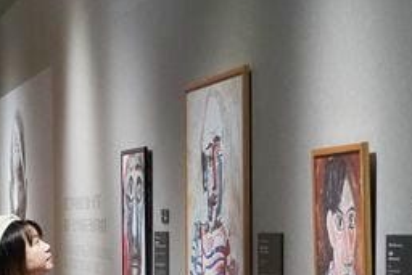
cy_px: 281
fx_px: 1718
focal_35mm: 150
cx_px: -246
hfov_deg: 12.8
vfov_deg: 9.1
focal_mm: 32
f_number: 2.8
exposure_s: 1/160
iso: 5000
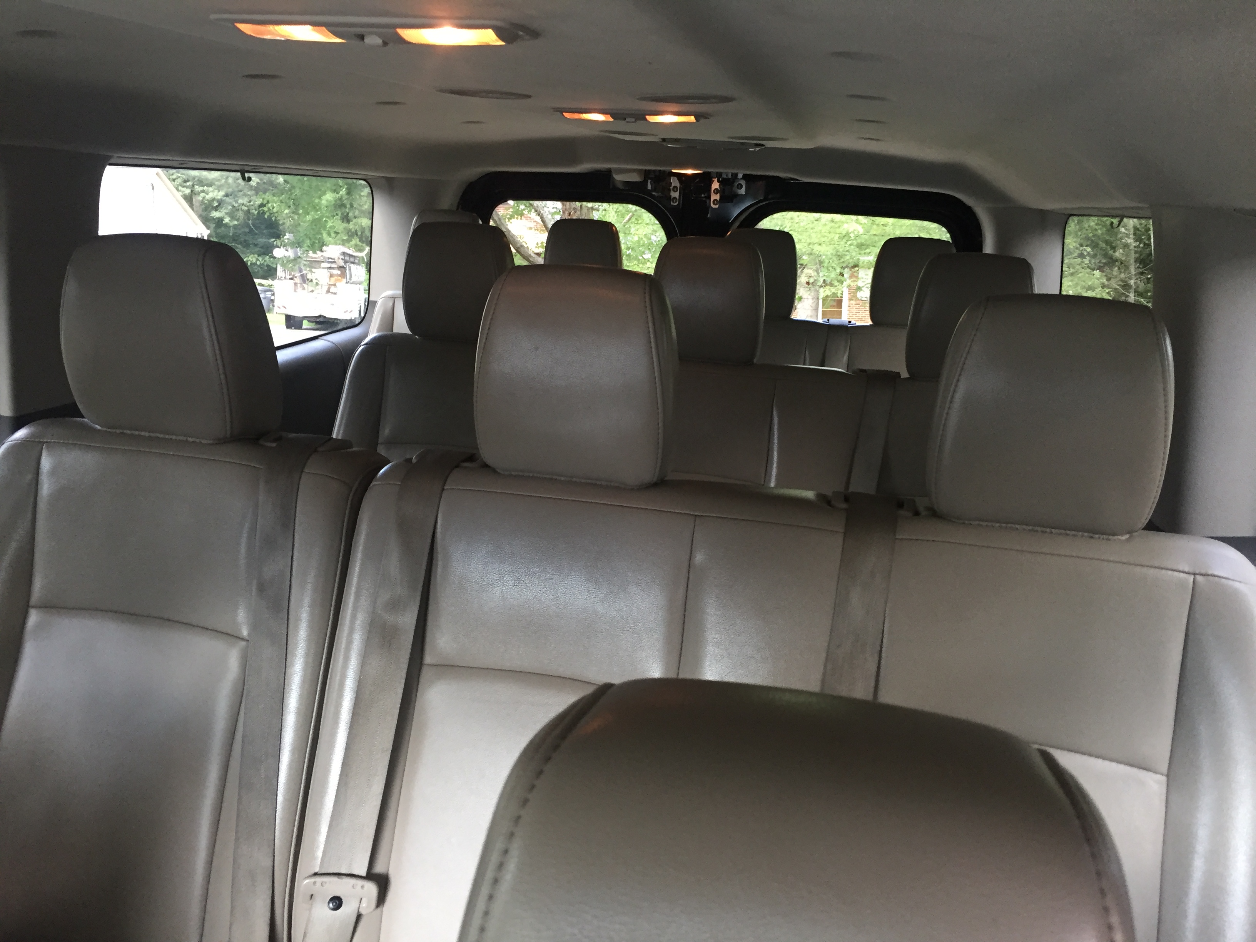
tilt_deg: -11.5
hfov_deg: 61.7
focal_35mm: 29
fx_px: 1052
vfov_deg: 48.2
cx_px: 628
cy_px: 471
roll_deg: -1.3
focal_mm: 4.15
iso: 125
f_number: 2.2
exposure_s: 1/30
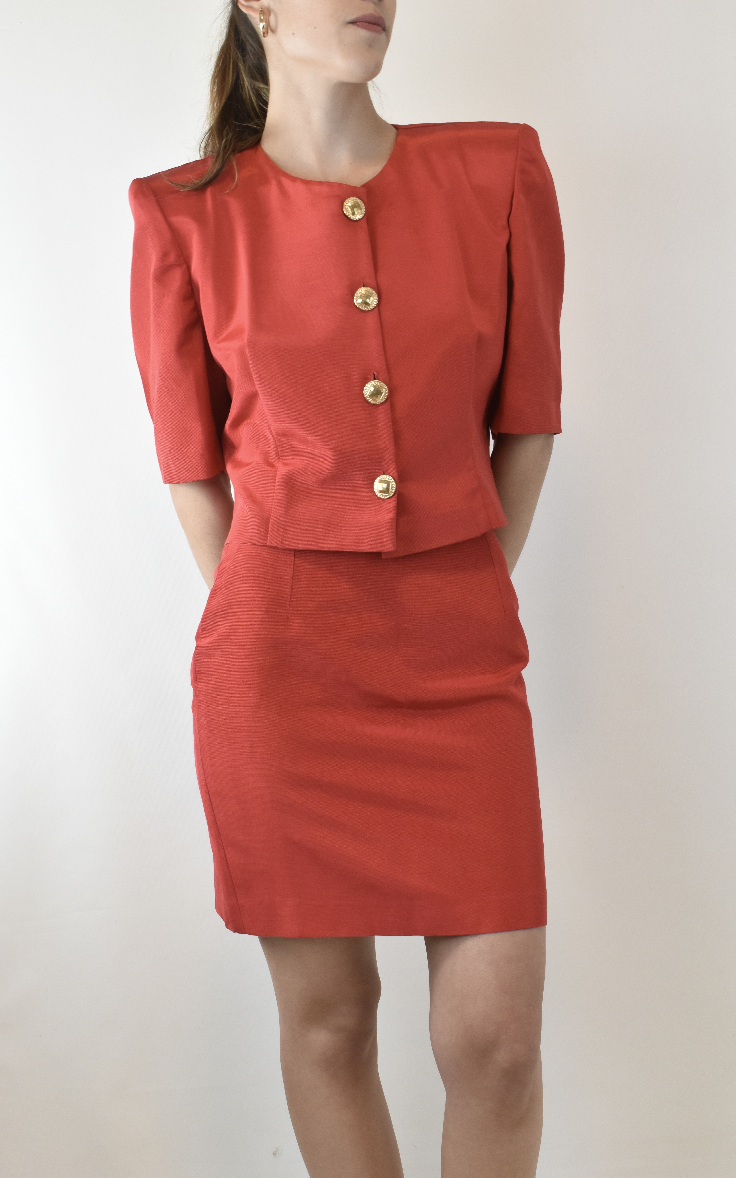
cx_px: 355
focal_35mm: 49
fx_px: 1573
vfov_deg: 41.1
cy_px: 588
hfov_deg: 26.3
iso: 1000
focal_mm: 32
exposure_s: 1/50
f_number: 11
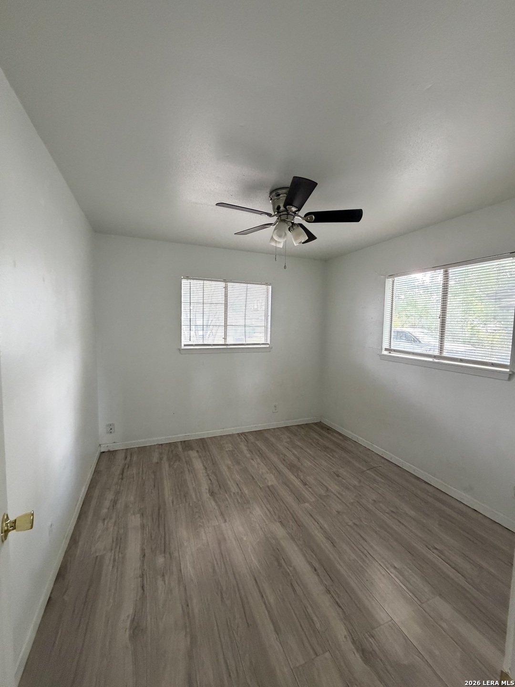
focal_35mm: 14
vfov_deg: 102.1
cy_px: 344
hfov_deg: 85.7
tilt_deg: -3.4
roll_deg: -0.5
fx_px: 278
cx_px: 258
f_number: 2.2
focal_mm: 2.22
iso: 640
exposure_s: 1/60
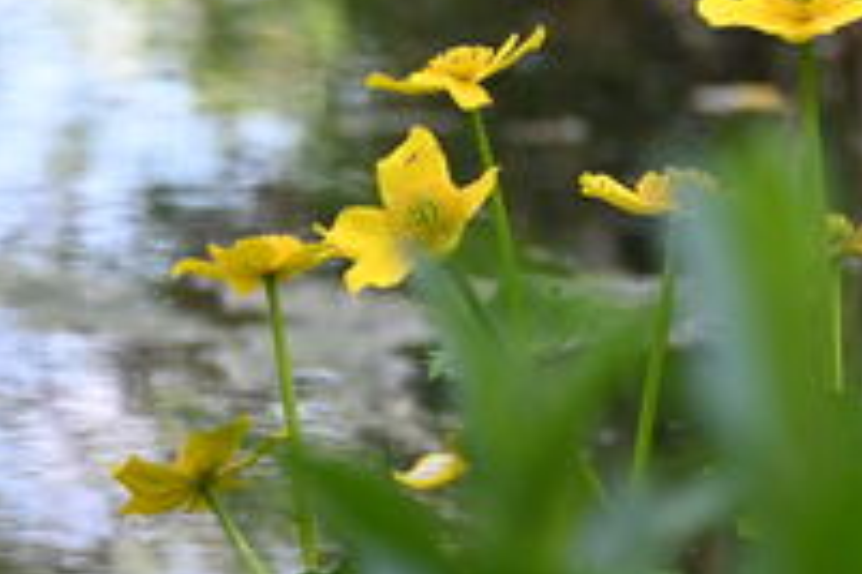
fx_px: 8308
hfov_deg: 5.9
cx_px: 838
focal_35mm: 347
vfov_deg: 4.0
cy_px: -13
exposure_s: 1/250
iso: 400
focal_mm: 104
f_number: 5
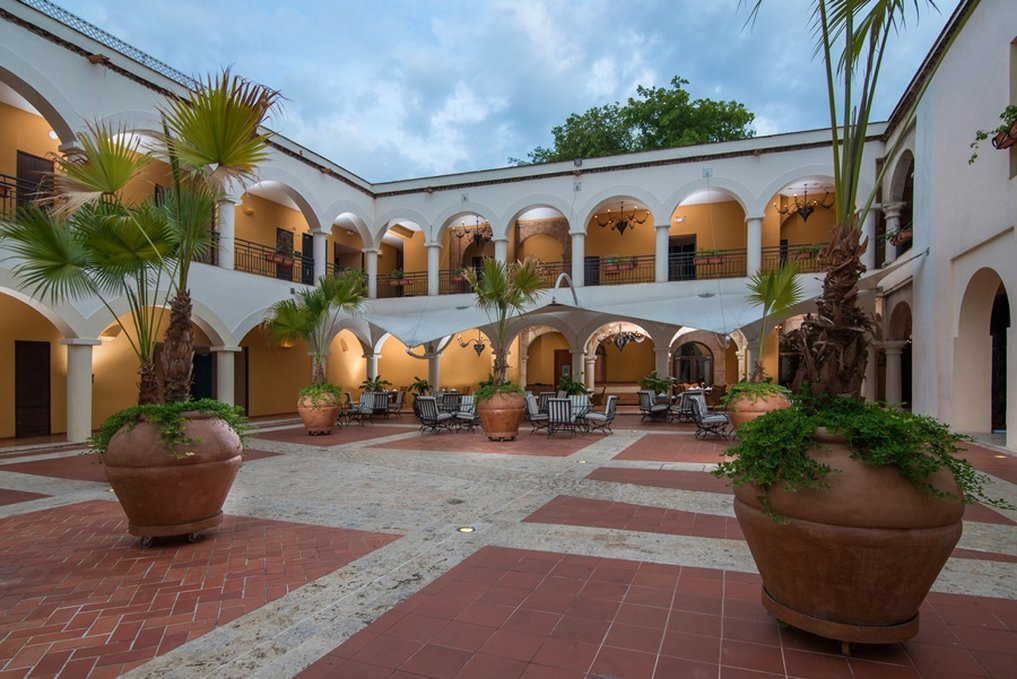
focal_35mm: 19
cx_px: 508
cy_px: 340
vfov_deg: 64.6
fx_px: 537
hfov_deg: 86.9
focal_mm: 19
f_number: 8
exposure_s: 1/200
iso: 500
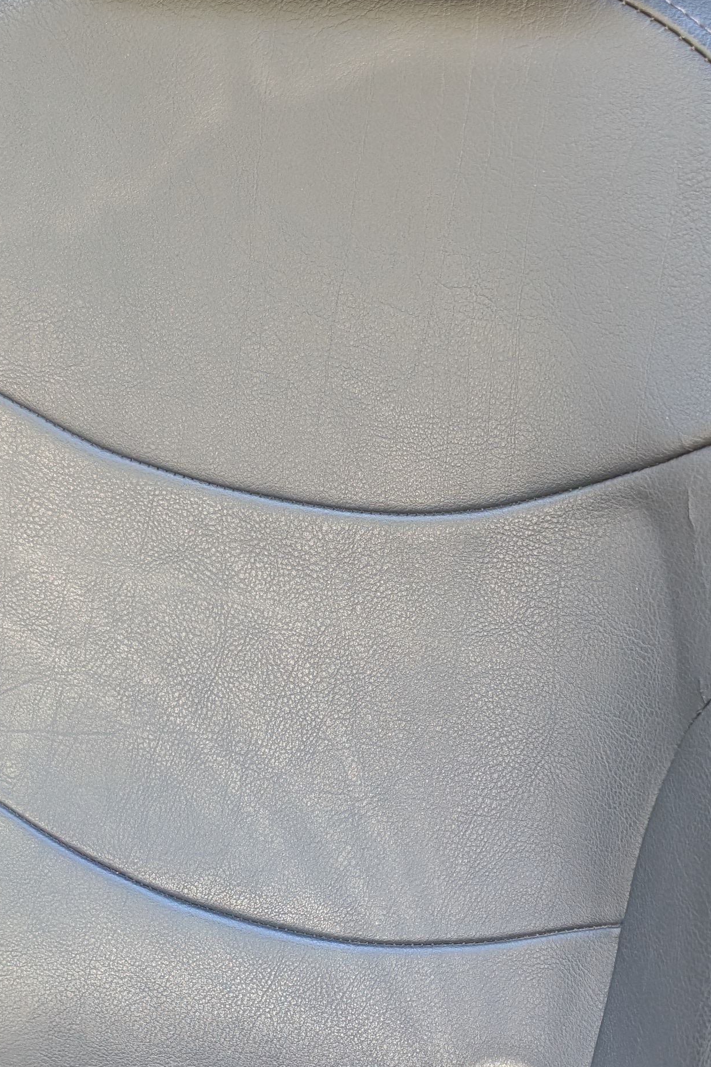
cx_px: 425
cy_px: 780
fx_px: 1629
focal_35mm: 55
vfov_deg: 35.6
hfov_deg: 24.6
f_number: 1.68
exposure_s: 1/48.4
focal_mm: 6.9
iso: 28
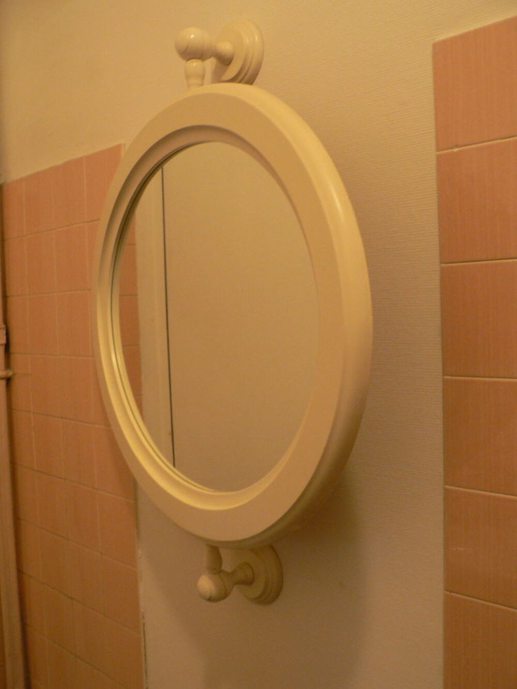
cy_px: 344
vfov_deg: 51.4
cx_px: 258
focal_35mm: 36
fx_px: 717
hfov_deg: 39.7
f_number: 2.8
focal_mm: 6
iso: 200
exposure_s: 1/20
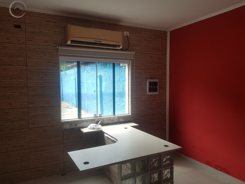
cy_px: 92
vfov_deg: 53.1
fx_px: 184
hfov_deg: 67.3
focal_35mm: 26
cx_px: 122
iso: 50
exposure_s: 1/50
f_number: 1.7
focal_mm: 4.2
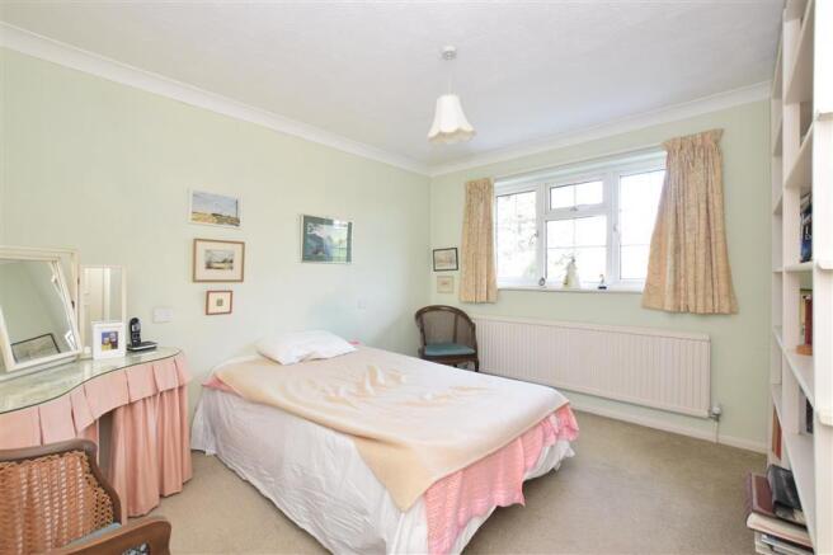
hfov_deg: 100.4
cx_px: 416
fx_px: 347
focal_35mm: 15
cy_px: 278
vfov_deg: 77.3
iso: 500
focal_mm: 10
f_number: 8
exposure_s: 1/15
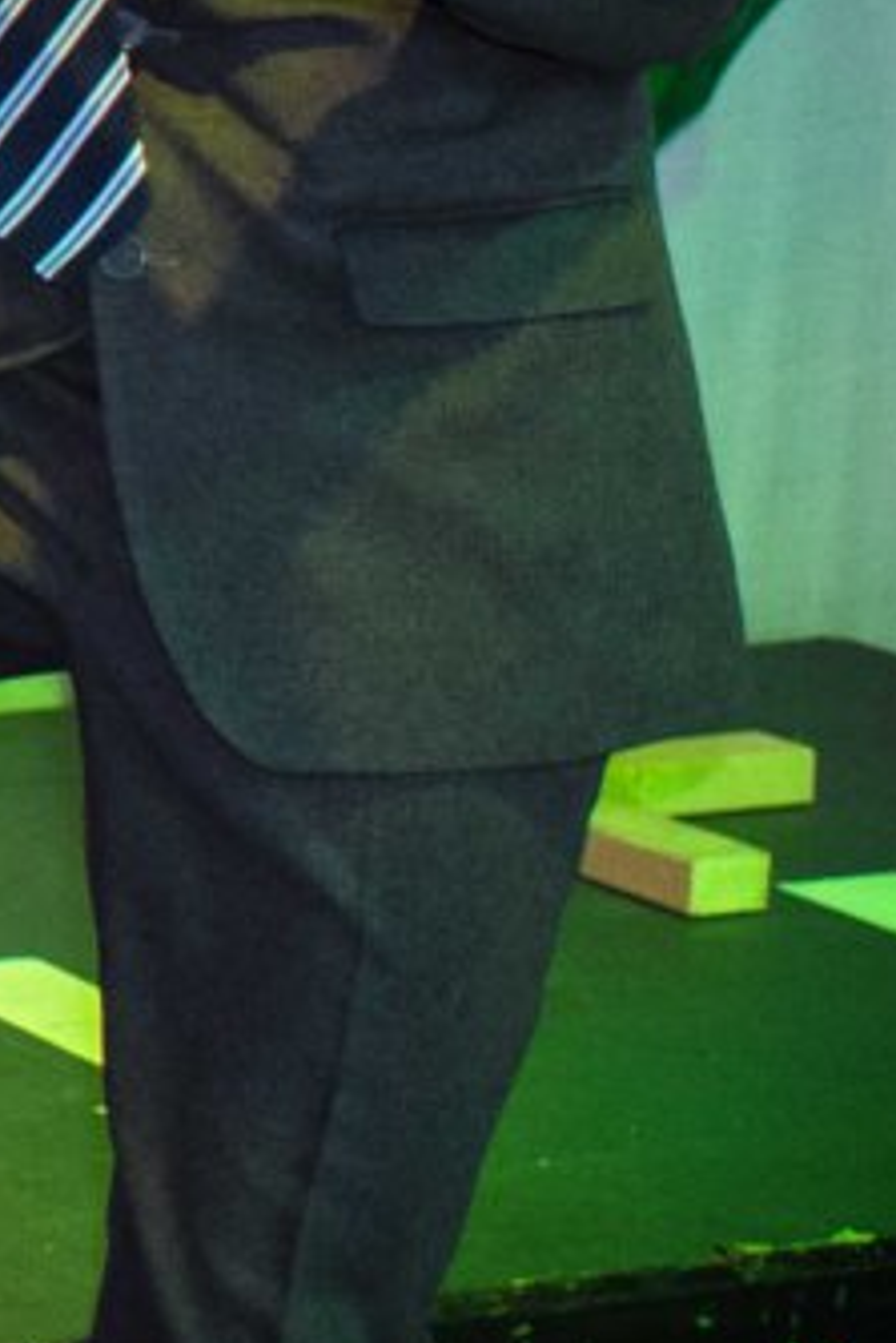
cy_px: -360
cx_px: -1973
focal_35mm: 193
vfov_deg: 10.4
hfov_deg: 6.4
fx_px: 7200
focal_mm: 21
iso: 800
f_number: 4.5
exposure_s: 1/80
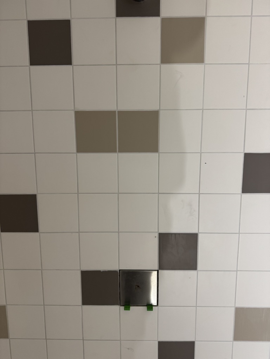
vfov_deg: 71.6
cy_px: 180
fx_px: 250
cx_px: 135
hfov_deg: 56.8
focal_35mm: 24
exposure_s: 1/50
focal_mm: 6.76
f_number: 1.78
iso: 200
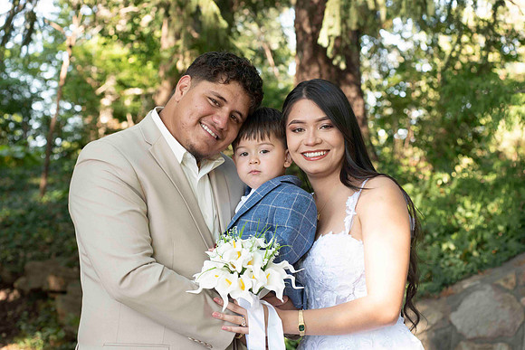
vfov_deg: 16.0
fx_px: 1244
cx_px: 267
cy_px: 169
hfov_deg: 23.8
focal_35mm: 85
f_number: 6.3
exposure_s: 1/250
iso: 800
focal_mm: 80
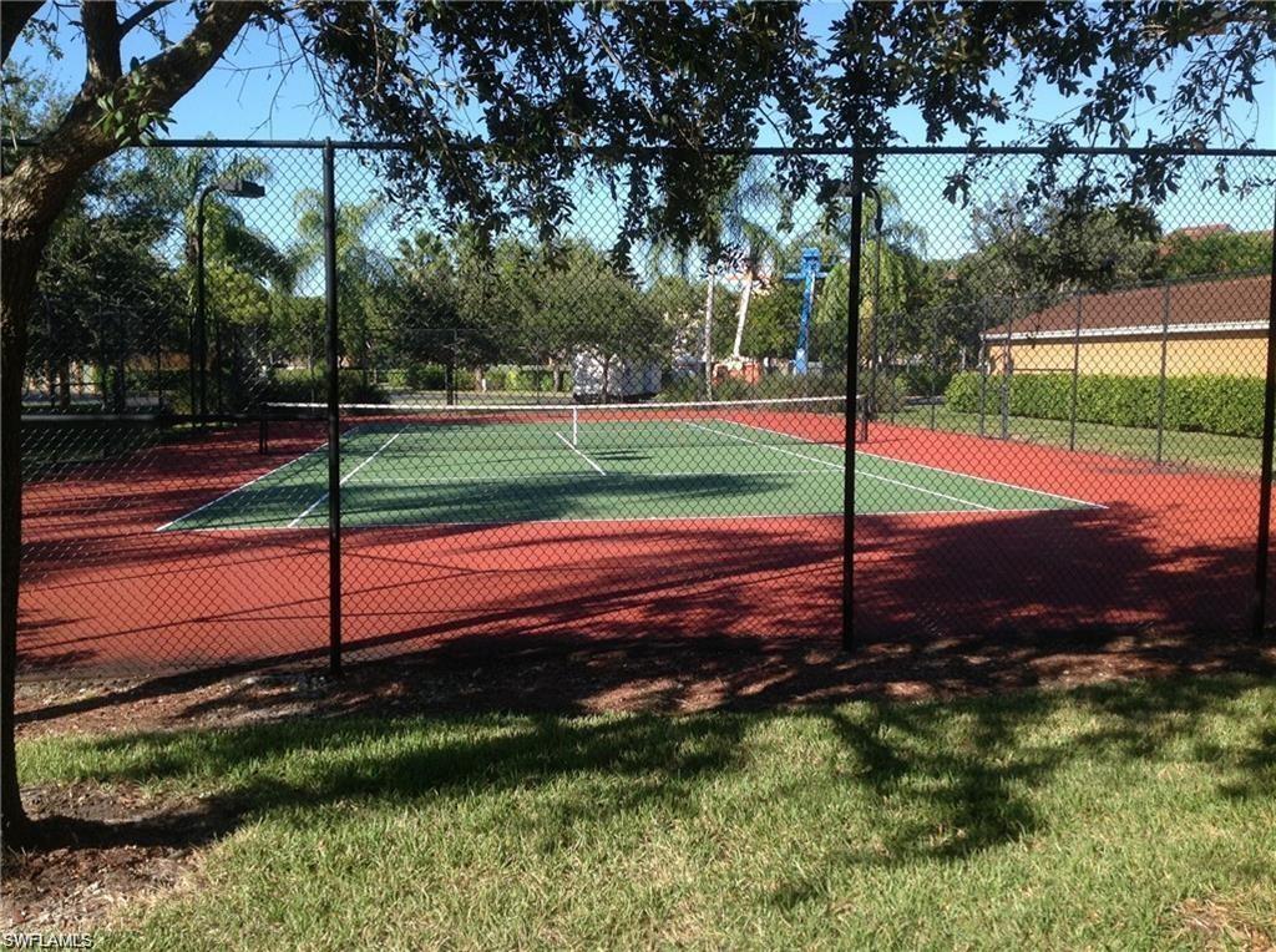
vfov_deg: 40.6
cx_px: 638
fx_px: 1288
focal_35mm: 35
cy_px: 476
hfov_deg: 52.7
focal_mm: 4.28
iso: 50
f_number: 2.4
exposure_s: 1/889
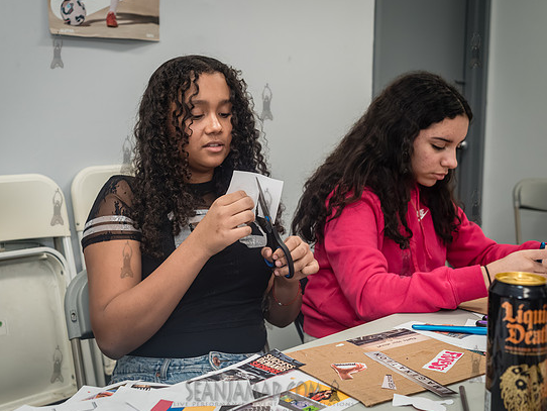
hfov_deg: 44.6
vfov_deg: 34.4
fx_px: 664
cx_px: 220
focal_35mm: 42
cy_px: 190
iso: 2500
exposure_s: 1/320
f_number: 4.5
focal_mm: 35
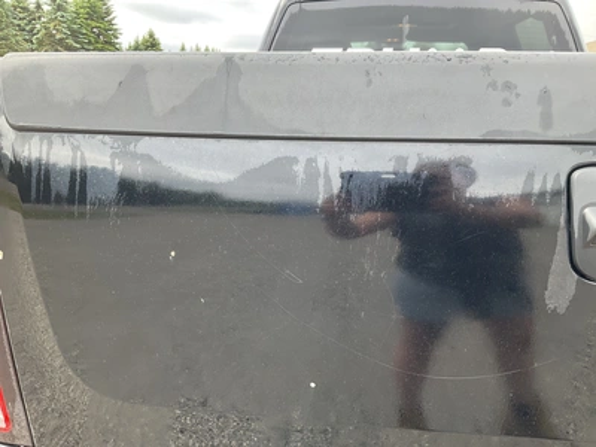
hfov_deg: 61.7
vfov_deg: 48.2
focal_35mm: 29
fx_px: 499
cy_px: 224
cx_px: 298
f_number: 1.8
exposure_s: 1/192
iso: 25
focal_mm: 3
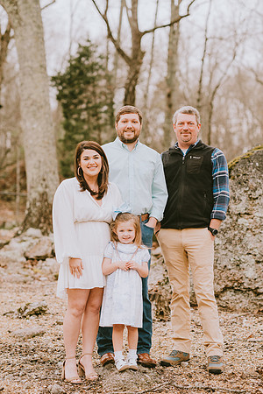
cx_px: 132
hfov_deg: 16.1
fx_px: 931
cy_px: 197
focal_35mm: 85
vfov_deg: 23.9
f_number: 2.5
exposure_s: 1/400
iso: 400
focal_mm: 85
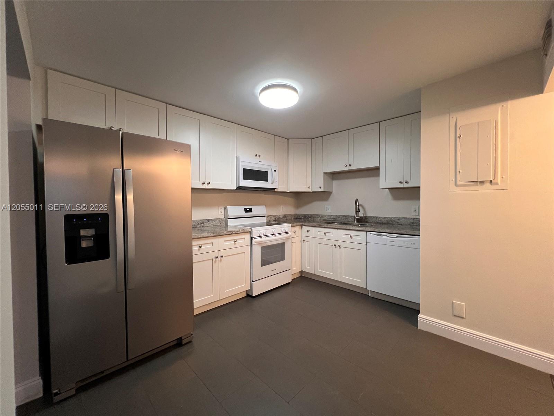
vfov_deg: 89.9
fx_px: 208
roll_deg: +0.1
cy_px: 208
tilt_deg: -2.2
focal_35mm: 13
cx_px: 277
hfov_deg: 106.2
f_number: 1.8
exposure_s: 1/60
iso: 250
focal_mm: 1.57
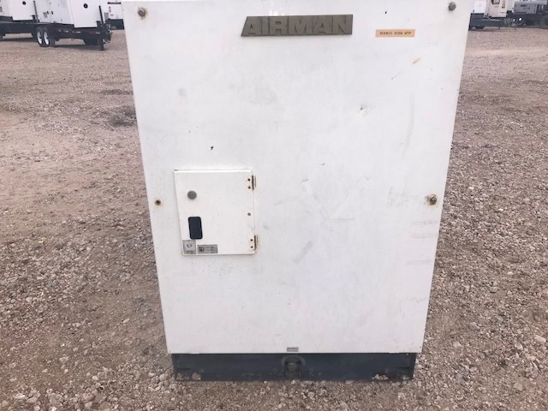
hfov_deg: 63.4
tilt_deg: -25.0
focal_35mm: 28
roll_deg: -0.4
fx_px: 443
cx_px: 274
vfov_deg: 49.7
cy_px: 206
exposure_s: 1/120
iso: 25
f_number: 1.8
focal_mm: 3.99
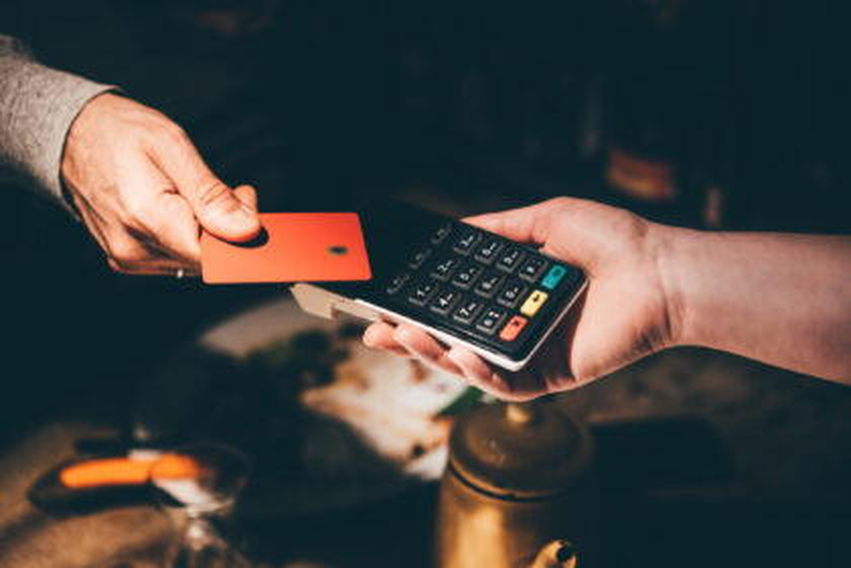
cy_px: 284
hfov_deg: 36.2
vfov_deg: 24.6
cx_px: 426
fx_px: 1300
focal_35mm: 55
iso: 320
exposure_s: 1/200
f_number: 2.5
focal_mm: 55
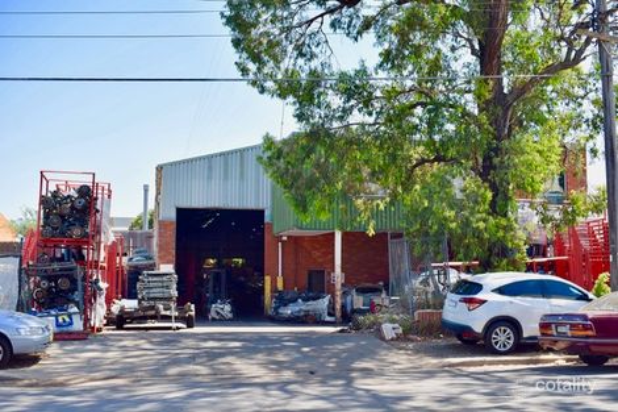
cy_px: 206
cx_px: 309
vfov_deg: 30.8
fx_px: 746
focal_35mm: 44
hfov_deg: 45.0
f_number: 6.3
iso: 100
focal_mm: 29
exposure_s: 1/160
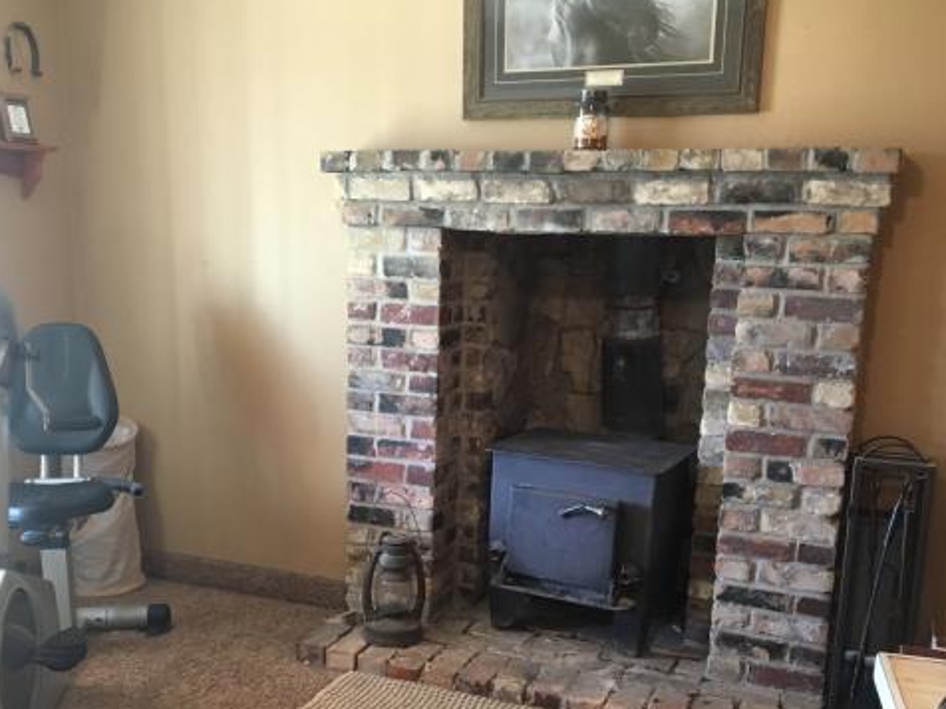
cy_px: 467
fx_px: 1066
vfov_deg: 36.5
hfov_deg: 47.8
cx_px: 437
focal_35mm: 39
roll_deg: -1.6
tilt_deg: -11.9
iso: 160
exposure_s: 1/30
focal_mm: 4.15
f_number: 2.2
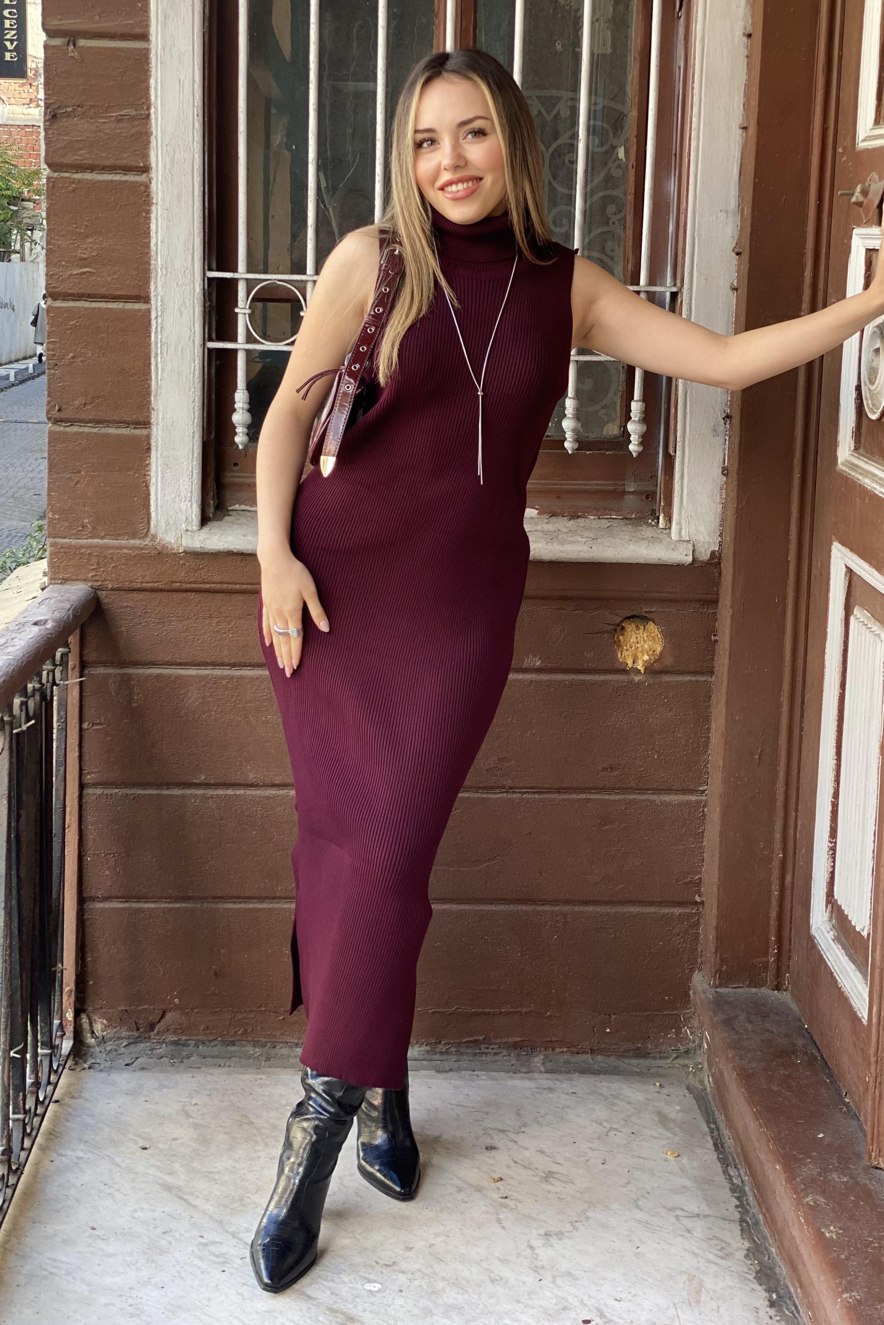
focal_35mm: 55
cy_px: 656
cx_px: 454
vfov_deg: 36.2
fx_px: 2025
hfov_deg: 24.6
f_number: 2
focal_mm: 6
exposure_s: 1/122
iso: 50
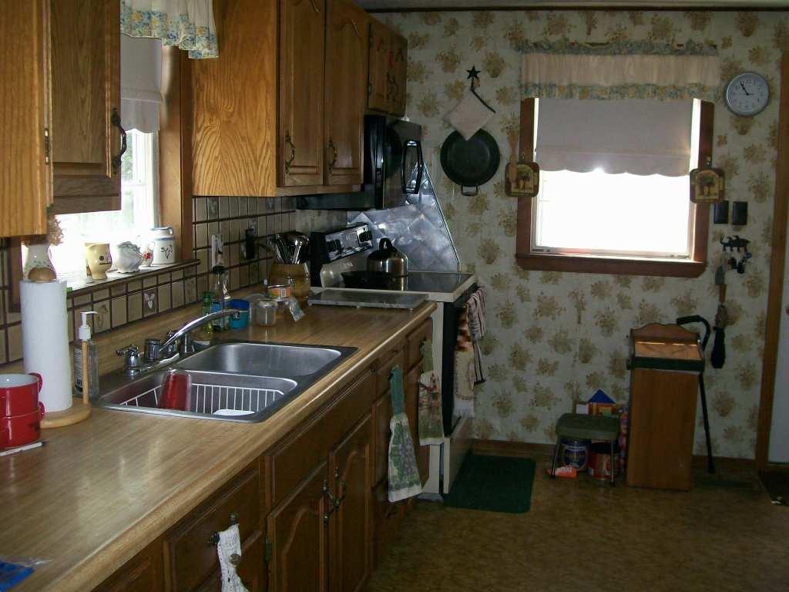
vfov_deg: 39.7
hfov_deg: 51.4
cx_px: 394
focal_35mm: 36
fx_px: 821
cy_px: 296
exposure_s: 1/64
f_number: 2.7
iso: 140
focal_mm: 6
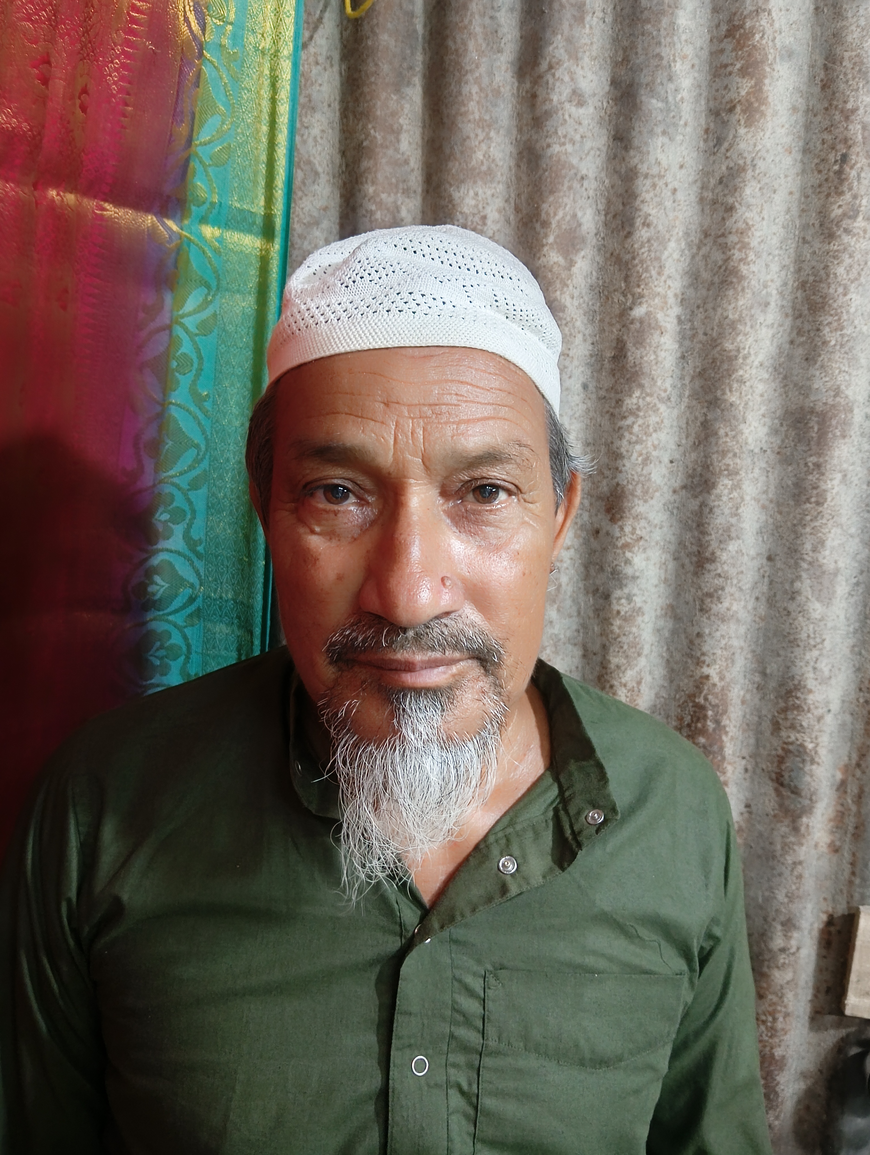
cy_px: 578
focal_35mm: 26
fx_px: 869
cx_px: 435
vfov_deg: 67.2
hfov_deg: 53.2
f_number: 1.8
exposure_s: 1/16.7
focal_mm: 4.05
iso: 1250
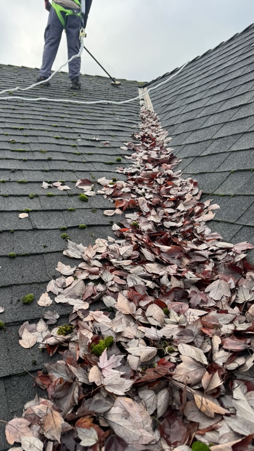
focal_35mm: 27
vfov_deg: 69.9
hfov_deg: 42.5
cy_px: 228
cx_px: 91
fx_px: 323
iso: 80
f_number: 1.78
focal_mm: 6.76
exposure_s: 1/301
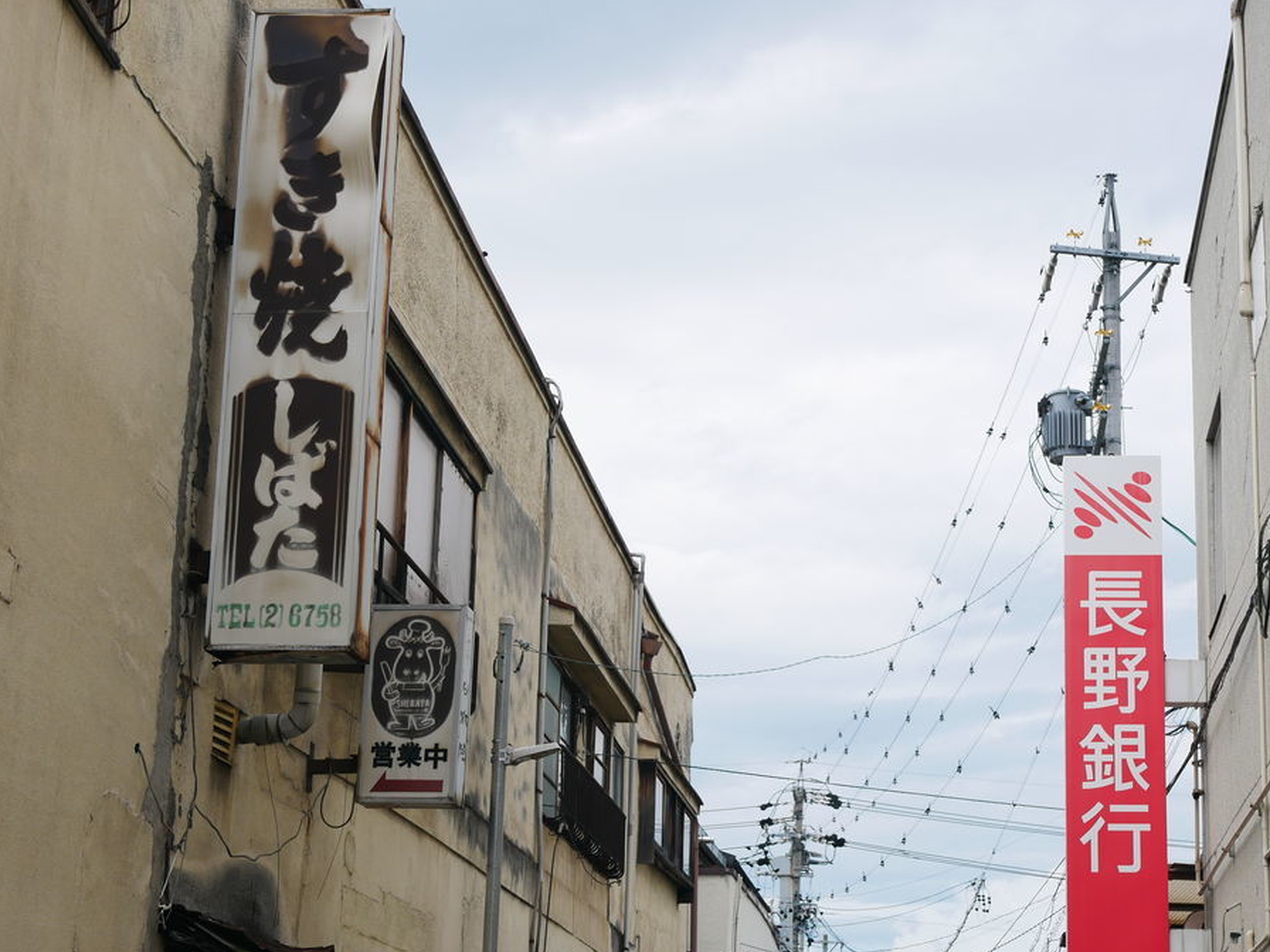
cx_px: 799
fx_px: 2458
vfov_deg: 21.9
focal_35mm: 67
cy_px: 566
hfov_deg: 28.9
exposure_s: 1/1000
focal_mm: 25
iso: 200
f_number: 5
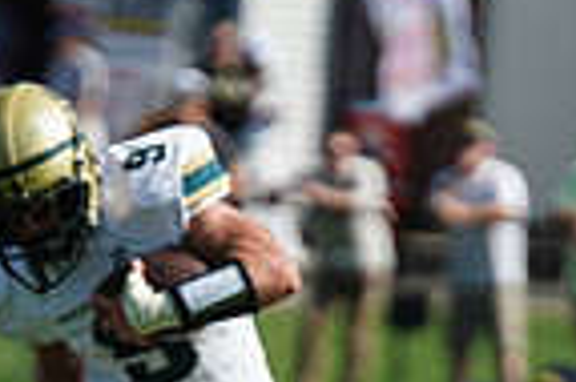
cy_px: 557
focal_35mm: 1217
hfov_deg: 1.7
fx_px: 19450
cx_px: 117
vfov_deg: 1.1
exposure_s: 1/5000
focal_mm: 300
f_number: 2.8
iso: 400
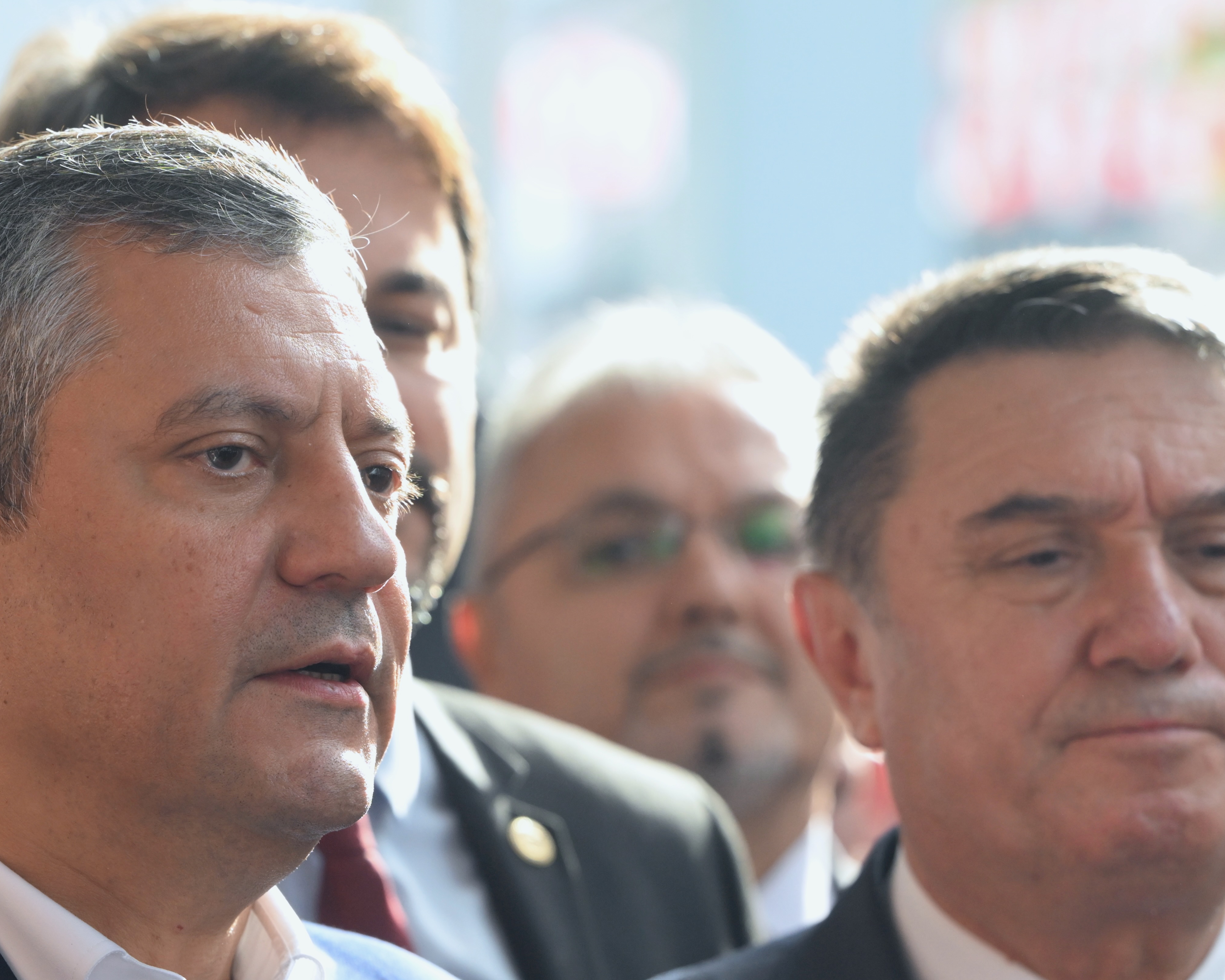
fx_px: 6635
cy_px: 818
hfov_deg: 10.5
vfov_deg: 8.4
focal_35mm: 183
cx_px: 383
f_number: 3.5
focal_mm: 95
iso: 1000
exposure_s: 1/1000
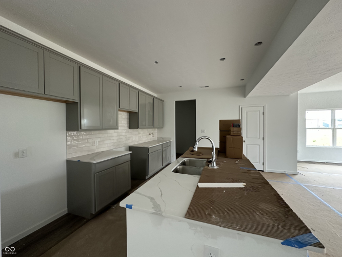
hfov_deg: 102.1
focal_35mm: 14
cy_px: 128
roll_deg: +0.4
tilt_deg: -1.4
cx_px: 171
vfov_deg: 85.7
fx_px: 138
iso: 320
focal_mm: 2.22
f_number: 2.2
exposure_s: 1/99
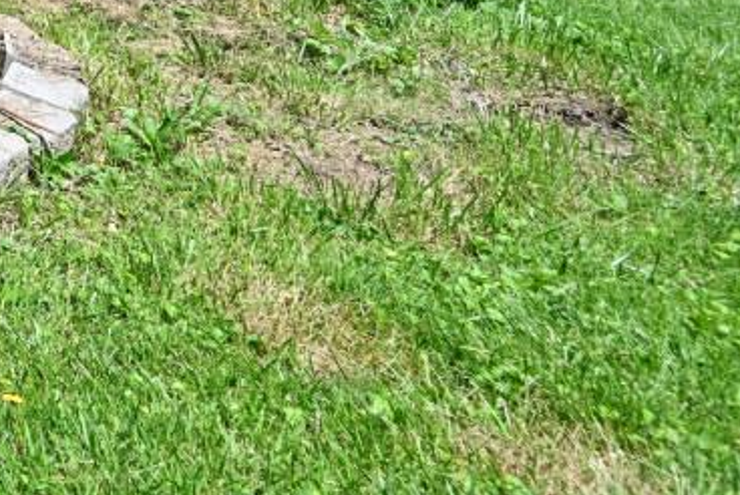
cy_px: -396
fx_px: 1173
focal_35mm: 57
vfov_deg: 18.6
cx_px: -744
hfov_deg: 19.3
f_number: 6.3
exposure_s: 1/320
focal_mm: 14
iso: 100
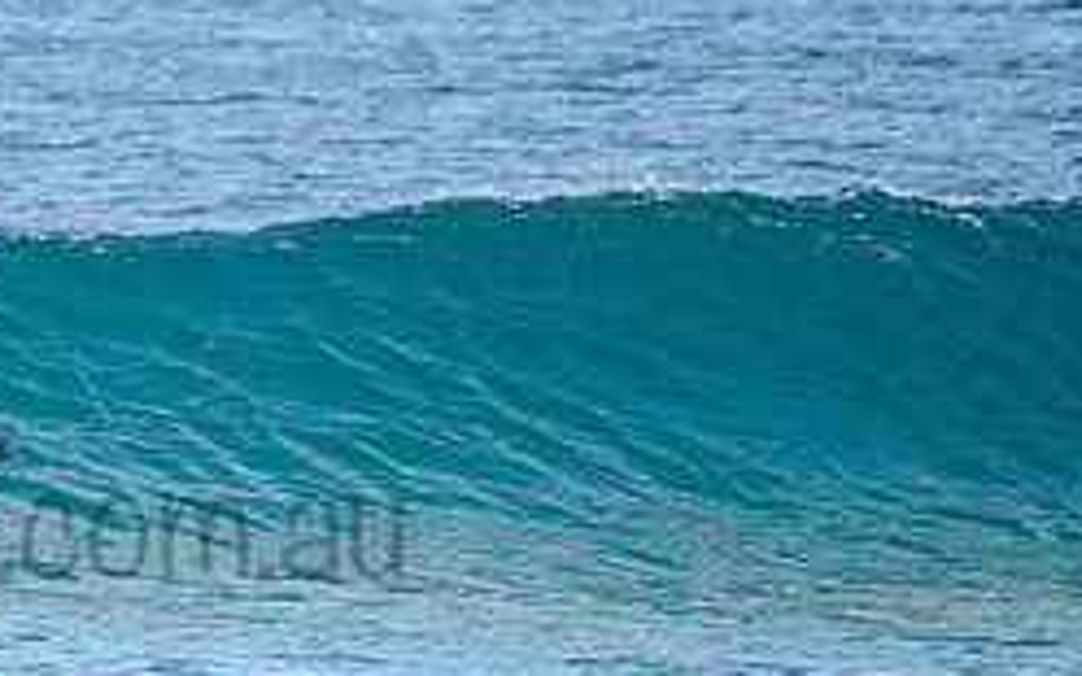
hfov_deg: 1.4
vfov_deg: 0.9
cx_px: -27
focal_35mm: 1462
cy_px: 386
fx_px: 43111
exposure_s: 1/2000
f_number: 5.6
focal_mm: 500
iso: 400
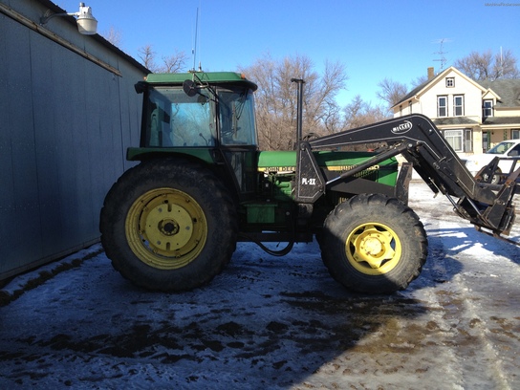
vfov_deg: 40.7
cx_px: 260
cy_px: 195
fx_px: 526
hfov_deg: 52.6
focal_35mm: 35
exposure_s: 1/1314
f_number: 2.4
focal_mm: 4.28
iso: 50
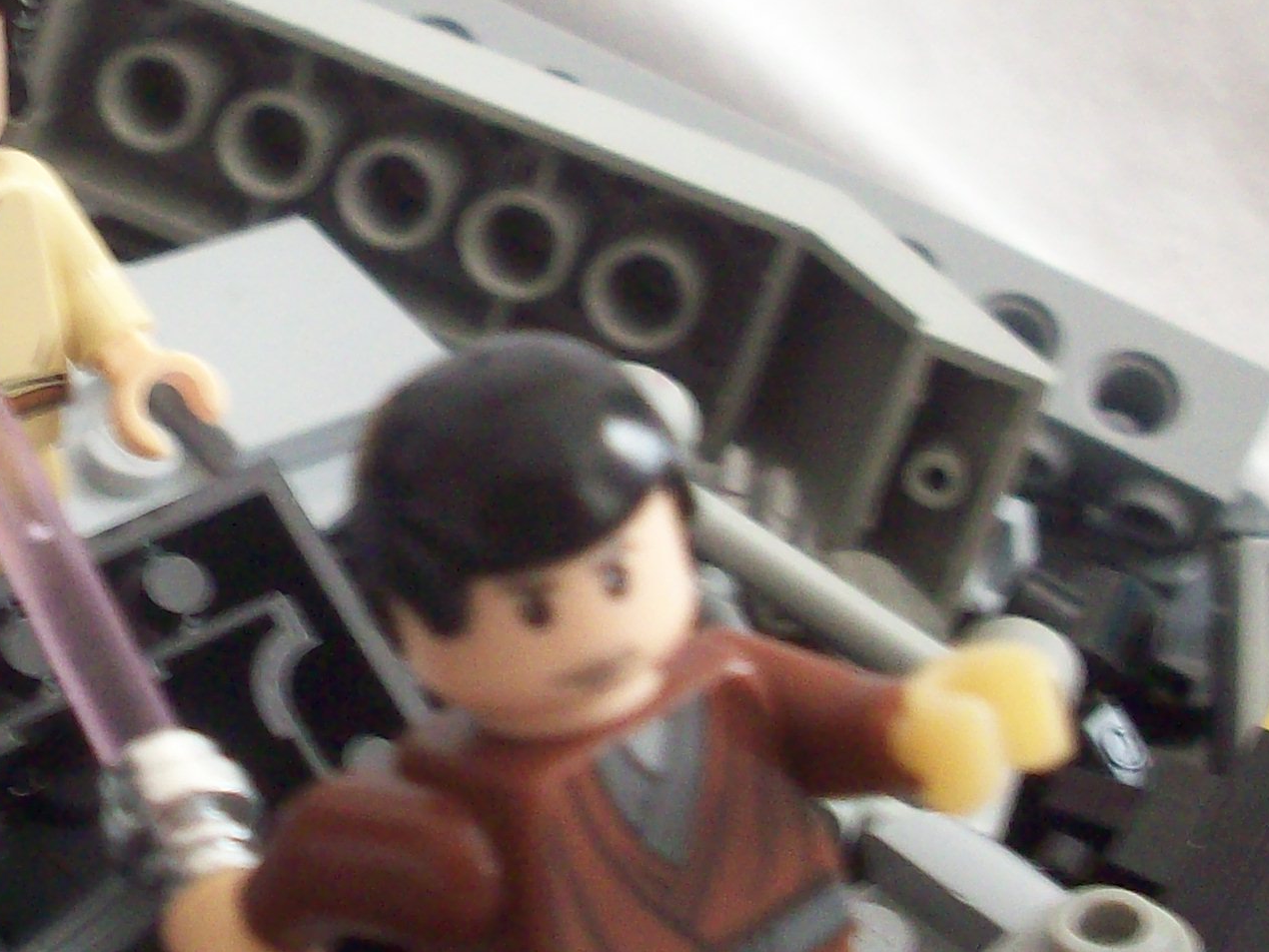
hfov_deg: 21.6
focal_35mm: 89
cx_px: 186
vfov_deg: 16.6
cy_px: 388
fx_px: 3263
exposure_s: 1/18.2
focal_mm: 6.2
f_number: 2.8
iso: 160
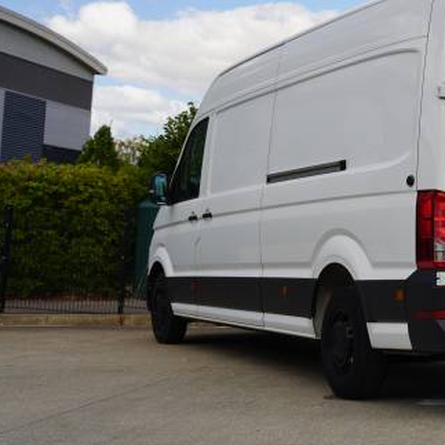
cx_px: 433
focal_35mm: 79
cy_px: 183
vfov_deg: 21.8
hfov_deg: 21.2
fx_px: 1154
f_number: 5
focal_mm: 47.2
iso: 100
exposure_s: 1/200
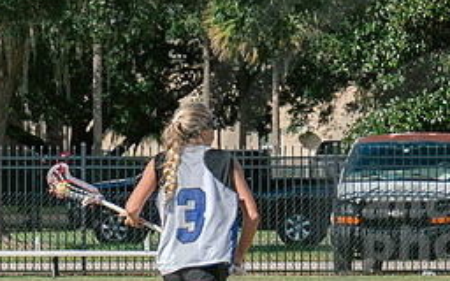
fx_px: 4906
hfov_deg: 5.2
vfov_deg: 3.3
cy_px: 268
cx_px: 589
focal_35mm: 400
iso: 250
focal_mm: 70
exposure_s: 1/1000
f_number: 5.6
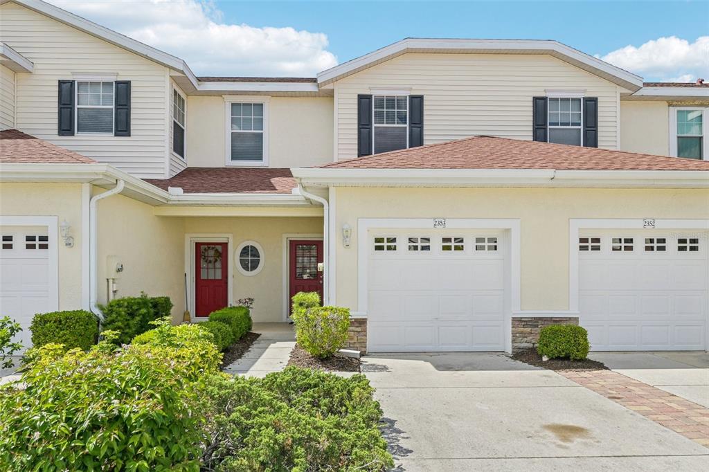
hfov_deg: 73.8
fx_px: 472
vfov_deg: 53.1
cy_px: 236
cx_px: 354
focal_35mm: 24
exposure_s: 1/1250
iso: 400
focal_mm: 24
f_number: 8
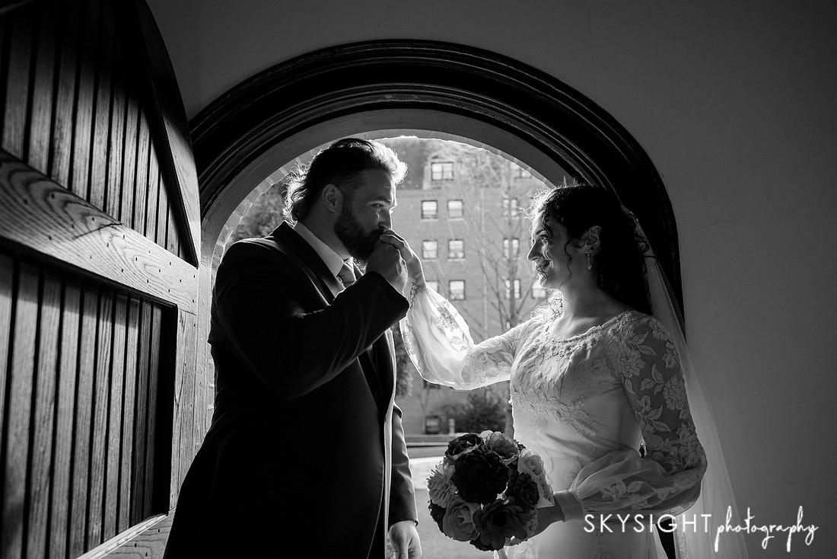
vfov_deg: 45.5
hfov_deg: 64.3
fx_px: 666
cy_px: 280
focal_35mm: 29
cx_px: 418
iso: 640
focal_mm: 28
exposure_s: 1/800
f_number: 3.5
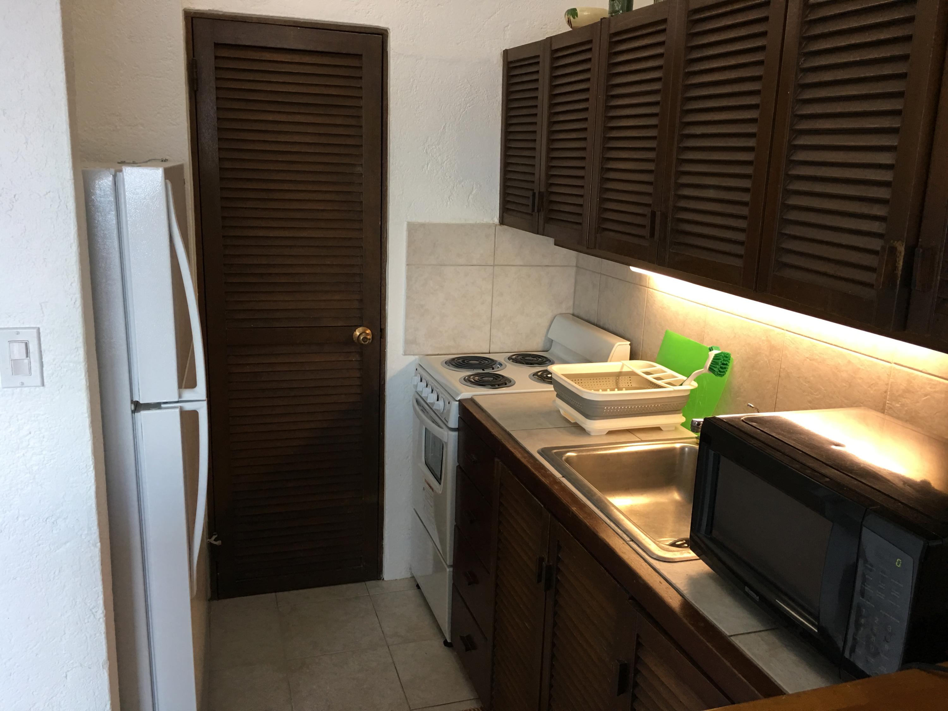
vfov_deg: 48.2
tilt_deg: -12.5
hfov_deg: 61.7
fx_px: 794
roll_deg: -1.7
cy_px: 356
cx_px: 474
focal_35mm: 29
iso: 40
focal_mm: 4.15
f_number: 2.2
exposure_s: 1/30
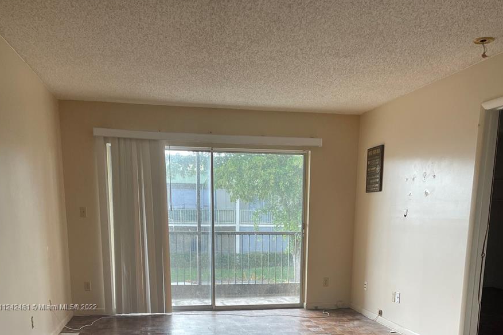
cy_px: 308
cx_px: 250
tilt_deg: -11.4
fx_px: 517
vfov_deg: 33.8
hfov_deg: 51.9
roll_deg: -0.1
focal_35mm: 37
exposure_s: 1/120
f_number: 1.6
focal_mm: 4.2
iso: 64
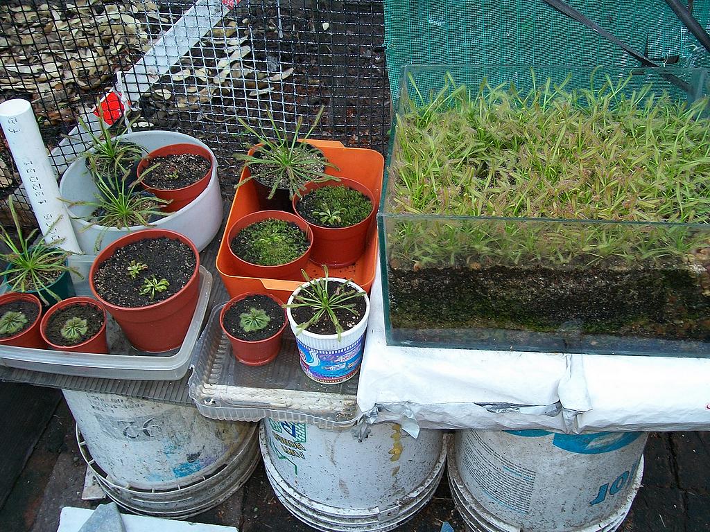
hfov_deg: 51.4
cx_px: 355
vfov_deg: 39.7
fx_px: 738
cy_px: 266
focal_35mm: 36
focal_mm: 6
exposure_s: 1/30
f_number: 2.7
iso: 80
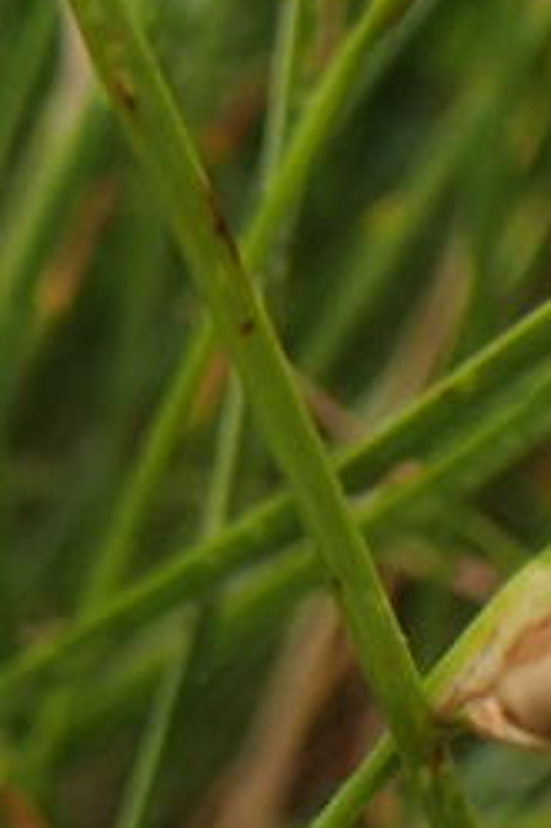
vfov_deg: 11.8
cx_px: -721
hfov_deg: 7.5
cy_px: 12
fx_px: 3954
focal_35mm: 172
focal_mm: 5.5
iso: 100
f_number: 3.2
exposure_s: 1/160
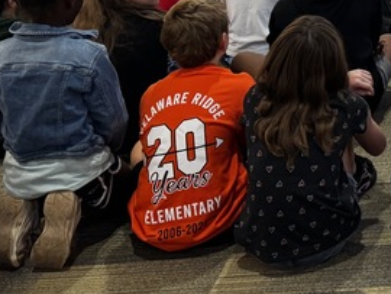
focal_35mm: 91
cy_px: -236
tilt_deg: -3.3
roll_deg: +0.3
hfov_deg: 18.1
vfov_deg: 14.3
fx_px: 1029
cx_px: 652
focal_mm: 6.76
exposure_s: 1/60
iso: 250
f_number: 1.78
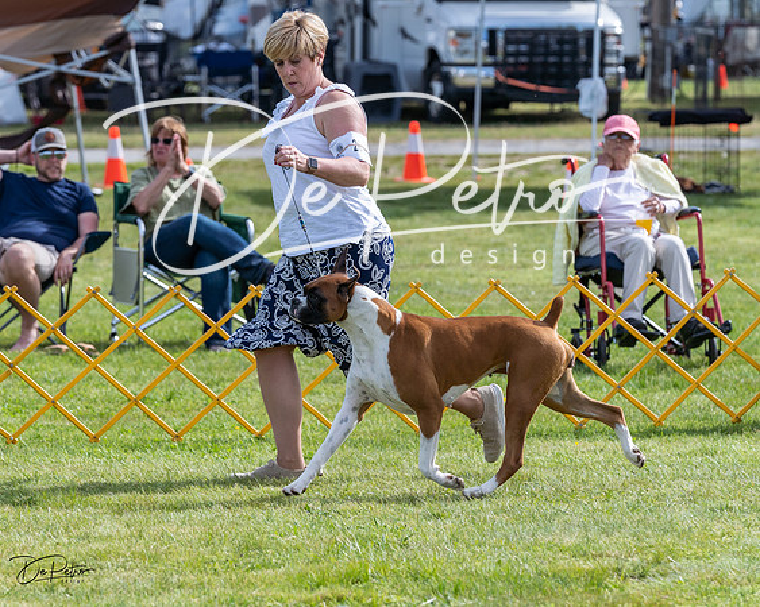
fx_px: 4717
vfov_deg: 7.4
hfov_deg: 9.2
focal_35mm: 210
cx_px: 322
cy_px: 269
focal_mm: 165
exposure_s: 1/1250
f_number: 5.6
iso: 320
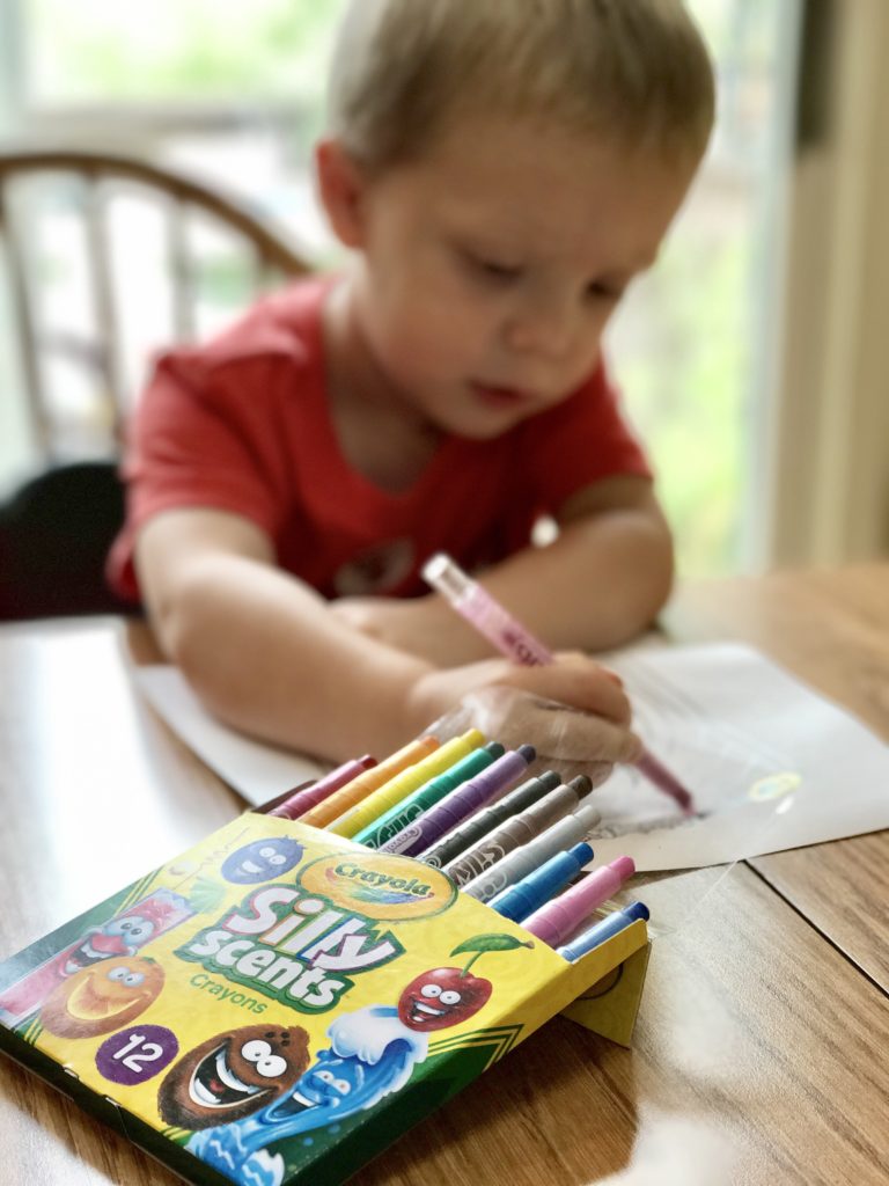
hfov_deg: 25.7
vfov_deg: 33.8
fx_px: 1952
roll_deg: -0.5
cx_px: 444
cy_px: 593
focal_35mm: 57
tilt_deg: -16.6
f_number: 2.8
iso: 64
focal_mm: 6.6
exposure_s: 1/60
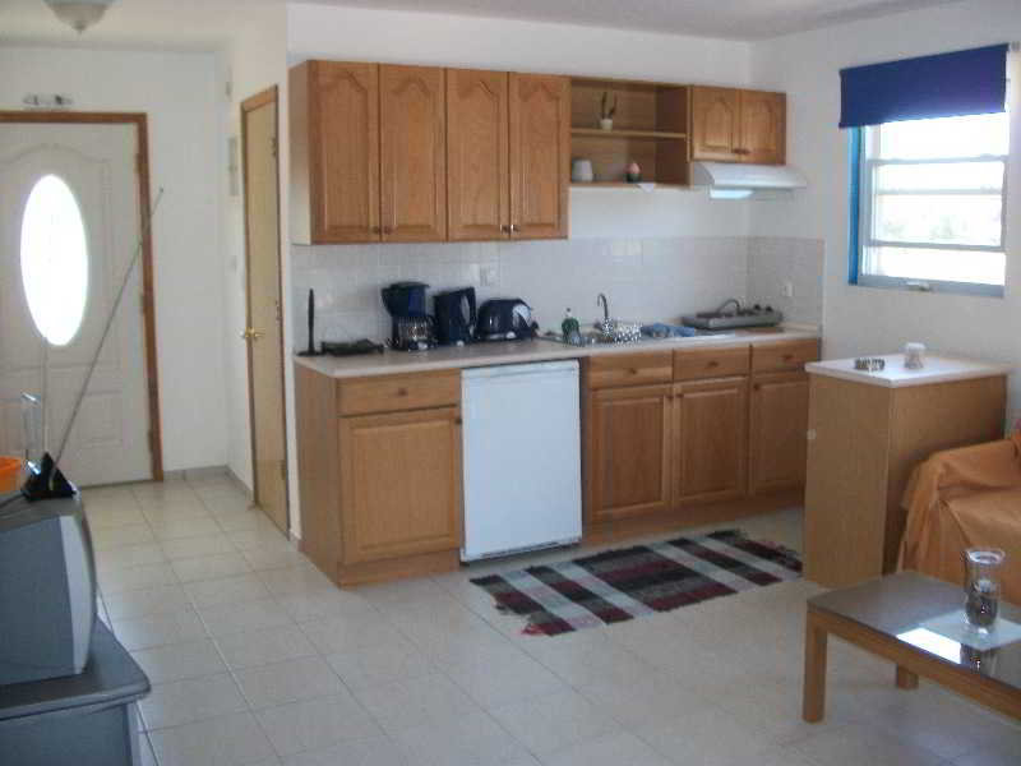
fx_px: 1032
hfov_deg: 52.6
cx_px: 510
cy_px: 383
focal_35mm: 35
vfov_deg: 40.7
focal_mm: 6.3
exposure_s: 1/30
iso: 80
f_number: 3.1
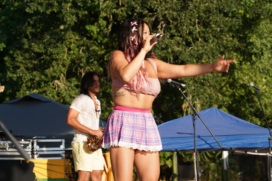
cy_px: 90
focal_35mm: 105
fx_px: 793
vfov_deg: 13.0
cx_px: 136
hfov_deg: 19.5
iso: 100
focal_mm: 105
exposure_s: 1/200
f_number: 6.3
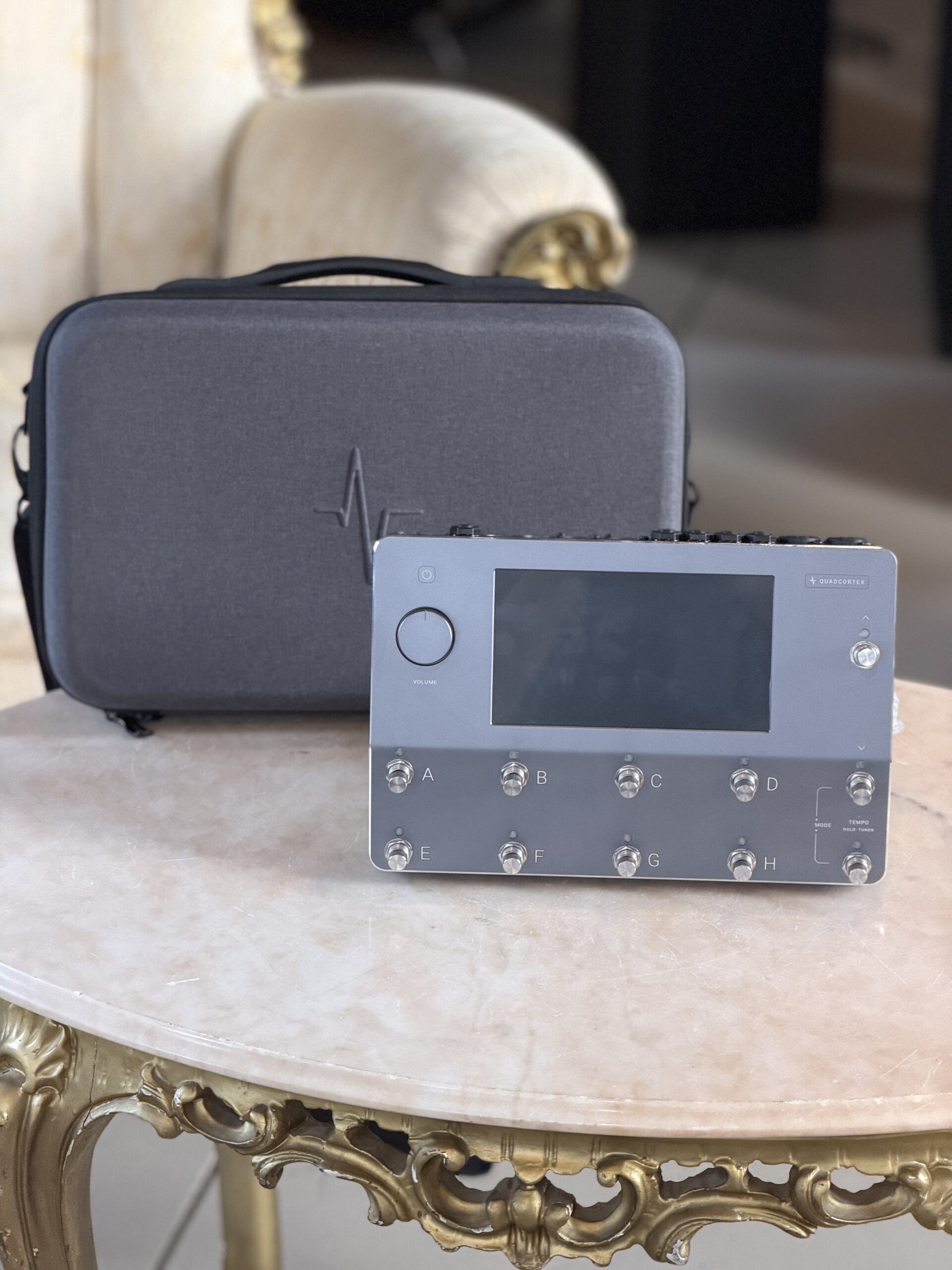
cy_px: 635
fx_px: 3667
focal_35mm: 100
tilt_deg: -23.6
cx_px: 476
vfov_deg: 19.6
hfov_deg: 14.8
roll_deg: -1.2
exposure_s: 1/92
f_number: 2.8
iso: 500
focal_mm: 16.89
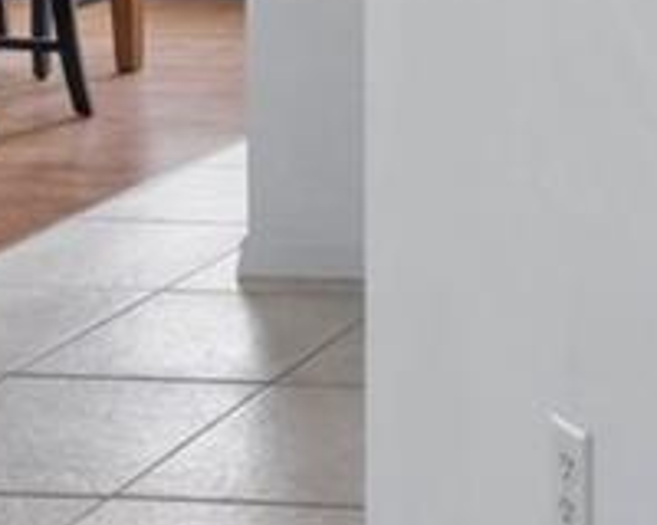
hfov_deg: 16.0
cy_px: -348
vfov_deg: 13.5
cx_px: 1110
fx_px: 2042
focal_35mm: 105
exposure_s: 1/2
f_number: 9
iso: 80
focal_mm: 14
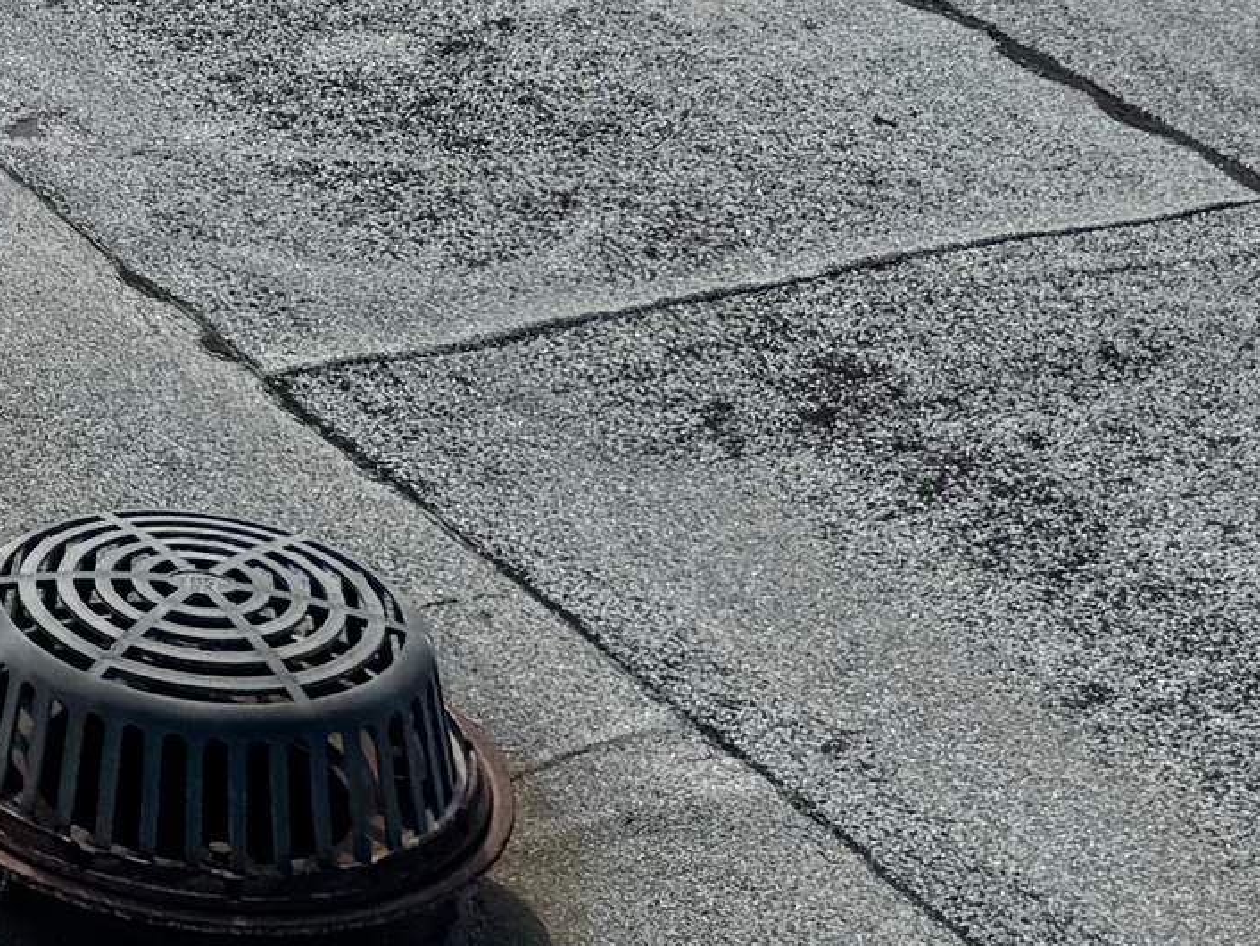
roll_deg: +0.5
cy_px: -967
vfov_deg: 10.0
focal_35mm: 137
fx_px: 4988
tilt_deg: -12.3
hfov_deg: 12.9
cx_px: -1105
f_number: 1.78
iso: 80
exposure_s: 1/7092
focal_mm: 6.76
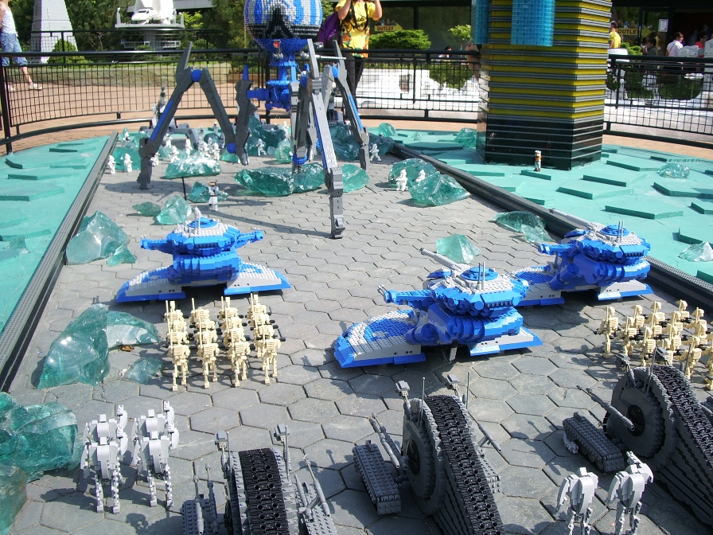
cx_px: 356
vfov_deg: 40.7
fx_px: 721
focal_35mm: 35
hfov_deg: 52.6
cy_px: 268
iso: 50
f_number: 4.3
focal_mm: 5.8
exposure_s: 1/250
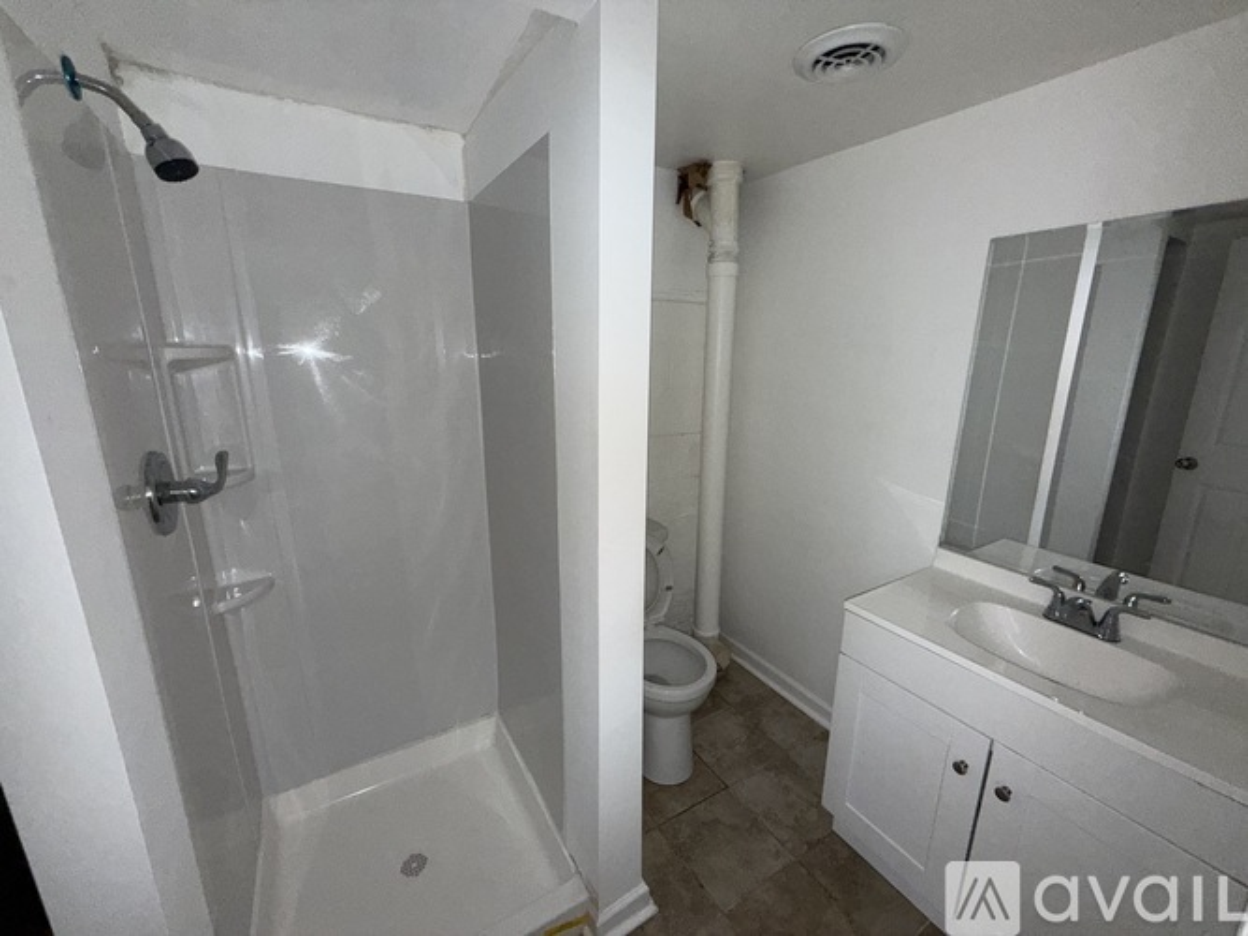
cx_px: 624
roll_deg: -0.6
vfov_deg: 85.7
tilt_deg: -13.0
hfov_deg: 102.1
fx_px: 505
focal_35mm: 14
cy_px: 468
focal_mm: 2.22
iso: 160
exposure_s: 1/60
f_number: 2.2
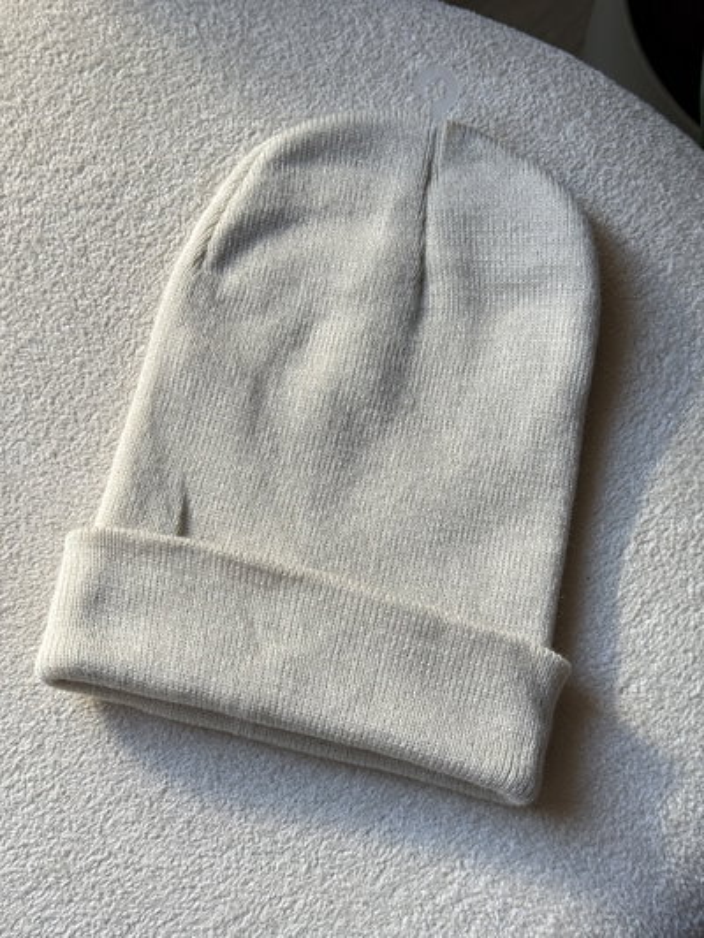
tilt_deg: -76.4
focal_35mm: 48
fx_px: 1301
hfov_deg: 30.3
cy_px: 469
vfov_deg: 39.6
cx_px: 352
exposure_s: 1/121
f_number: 1.78
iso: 100
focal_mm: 6.76
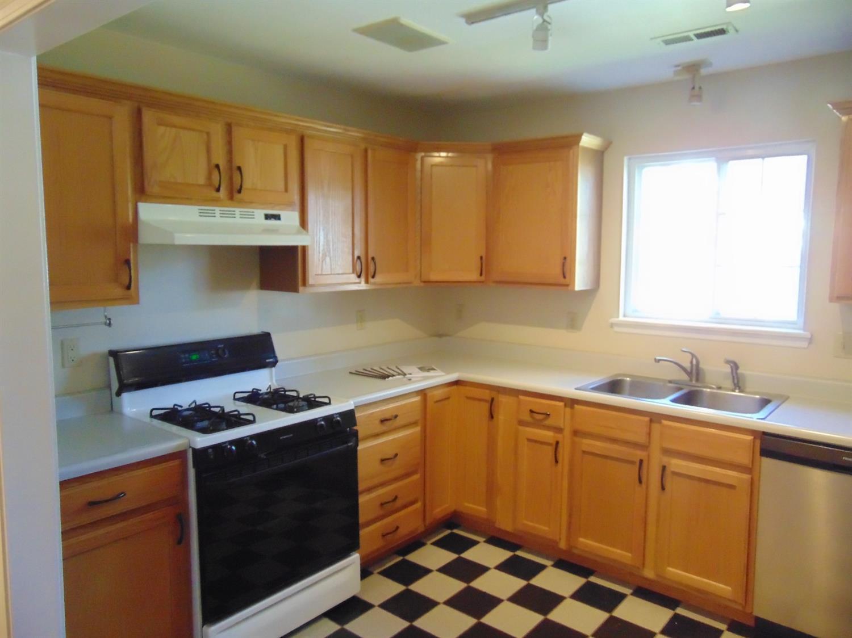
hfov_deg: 69.4
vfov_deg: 54.9
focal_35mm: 25
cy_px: 319
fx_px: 615
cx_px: 426
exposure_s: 1/50
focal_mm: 4.5
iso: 640
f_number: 3
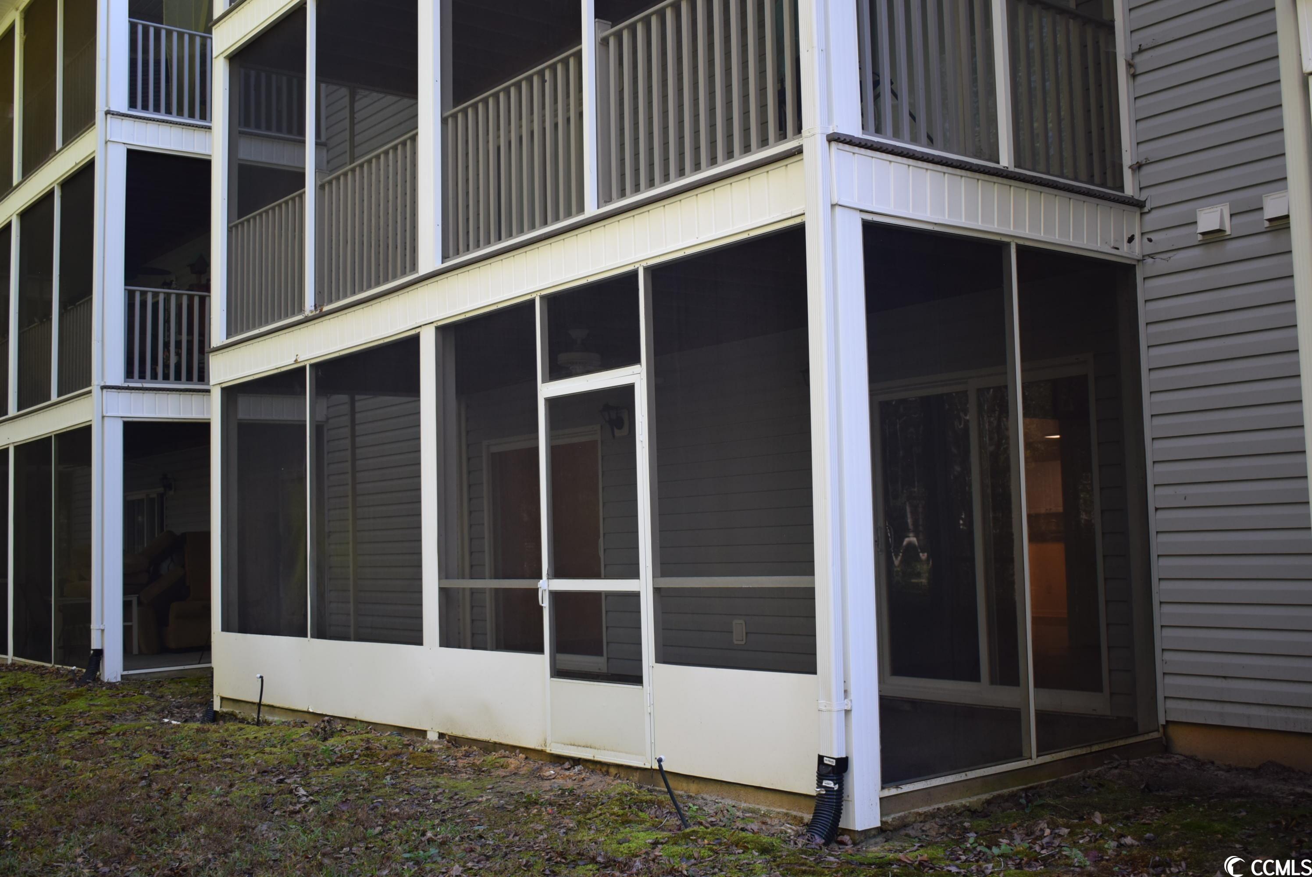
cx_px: 656
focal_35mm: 38
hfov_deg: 51.2
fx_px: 1368
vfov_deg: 35.6
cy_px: 438
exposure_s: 1/60
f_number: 4
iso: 400
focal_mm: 25
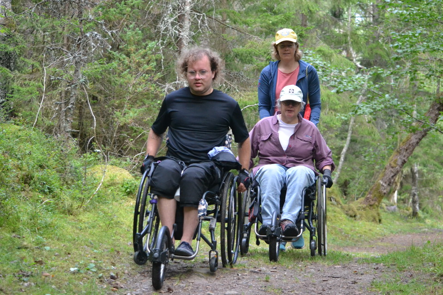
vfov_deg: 16.6
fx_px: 1015
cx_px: 222
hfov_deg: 24.6
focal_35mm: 82
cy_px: 148
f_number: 4.5
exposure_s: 1/500
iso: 2500
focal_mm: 55
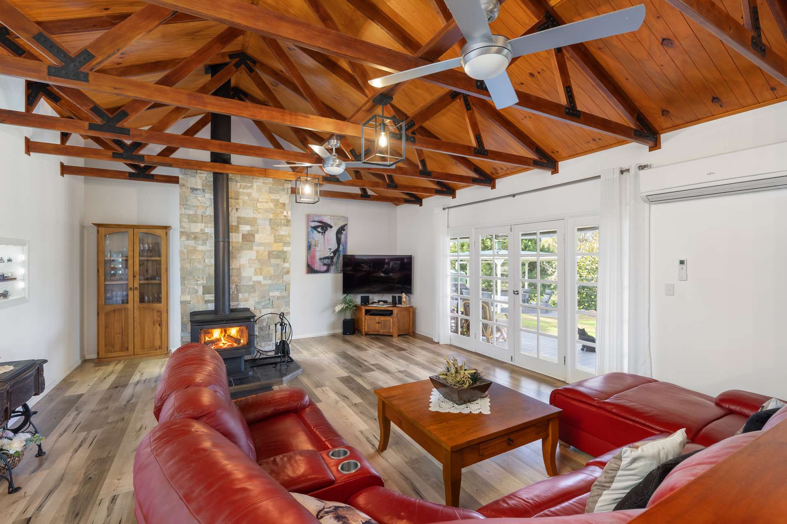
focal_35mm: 16
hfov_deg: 96.7
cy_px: 262
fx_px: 350
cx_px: 394
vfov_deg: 73.7
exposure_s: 1/3
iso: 320
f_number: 7.1
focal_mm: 16
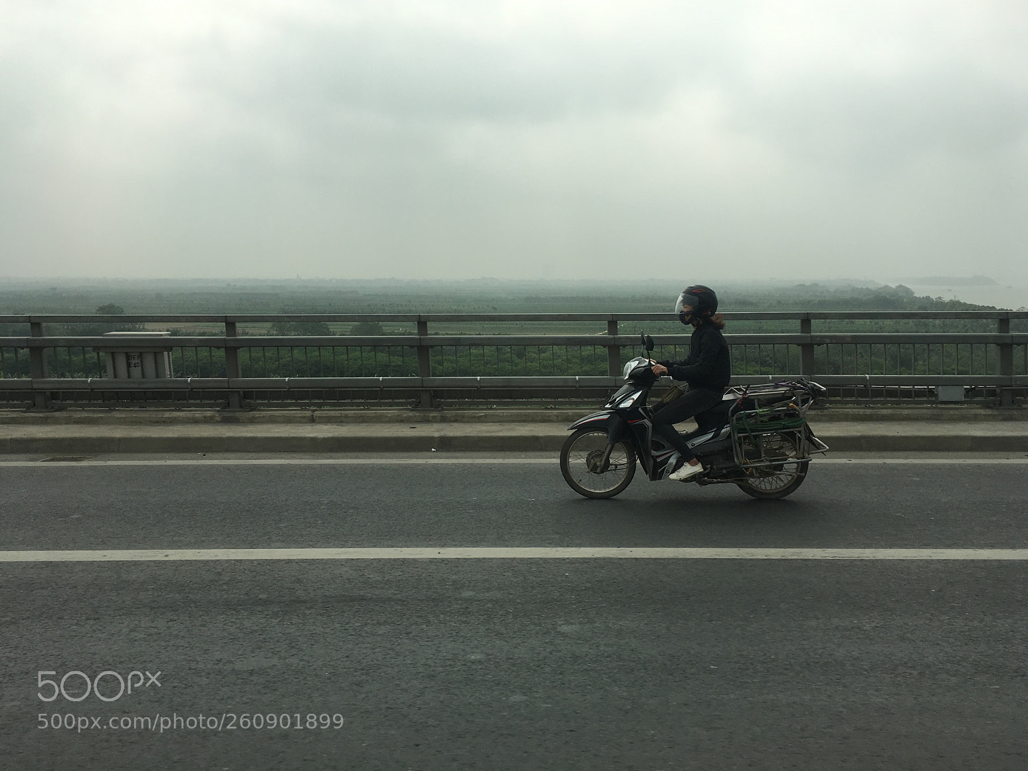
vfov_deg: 46.8
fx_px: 891
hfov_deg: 60.0
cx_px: 528
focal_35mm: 30
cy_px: 375
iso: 25
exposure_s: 1/1923
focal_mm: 4.15
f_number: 2.2
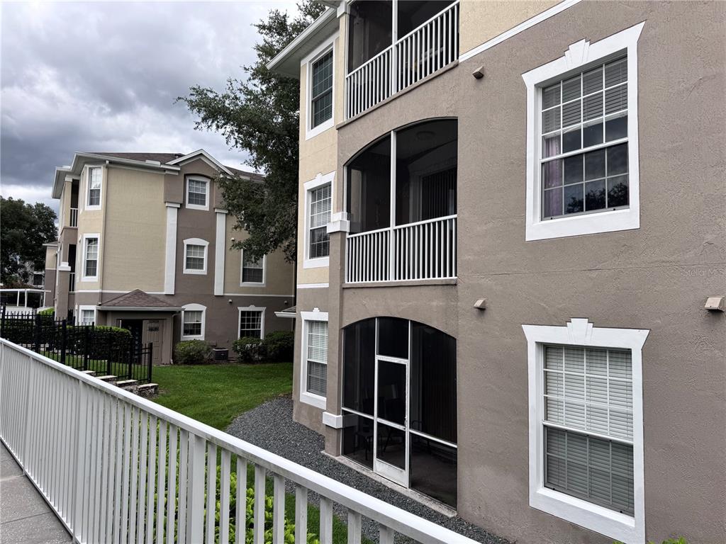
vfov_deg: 56.8
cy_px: 272
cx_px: 363
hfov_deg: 71.6
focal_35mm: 24
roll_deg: -0.6
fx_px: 503
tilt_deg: +3.7
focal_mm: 6.76
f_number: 1.78
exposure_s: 1/460
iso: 80
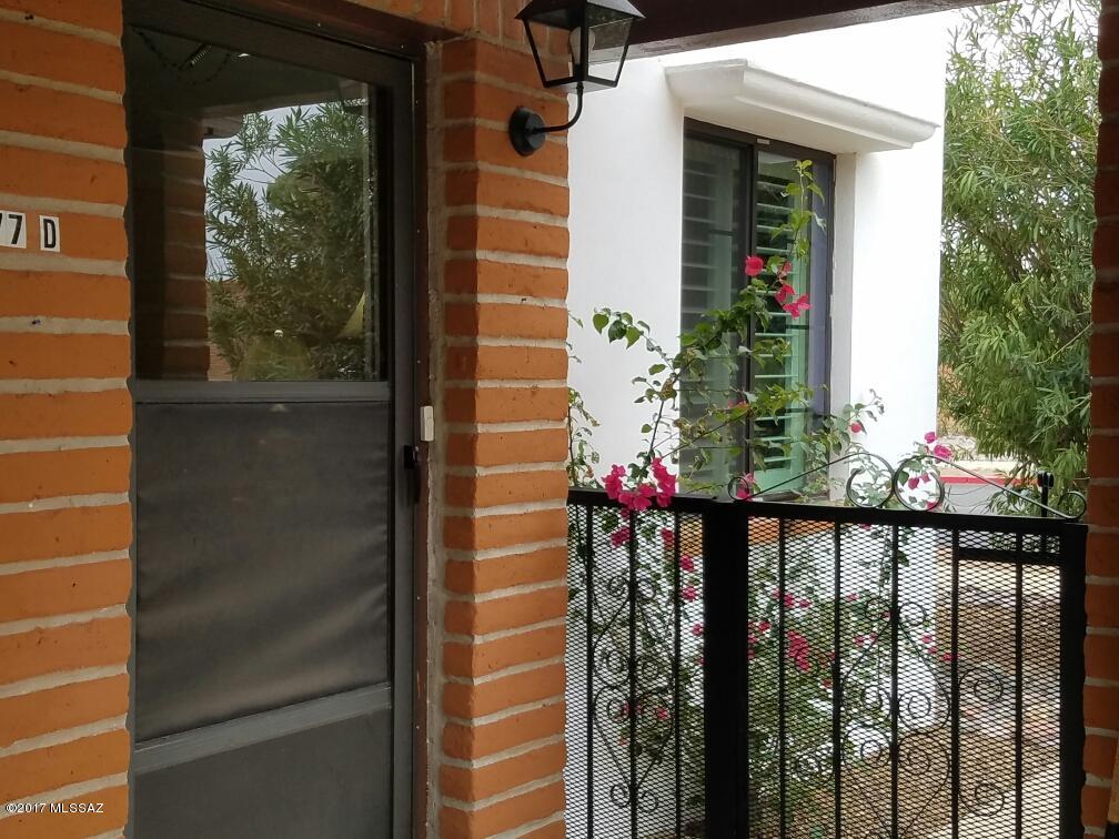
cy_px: 420
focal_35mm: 26
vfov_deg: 53.1
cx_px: 560
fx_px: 840
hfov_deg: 67.3
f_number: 1.7
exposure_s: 1/334
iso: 50
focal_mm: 4.2
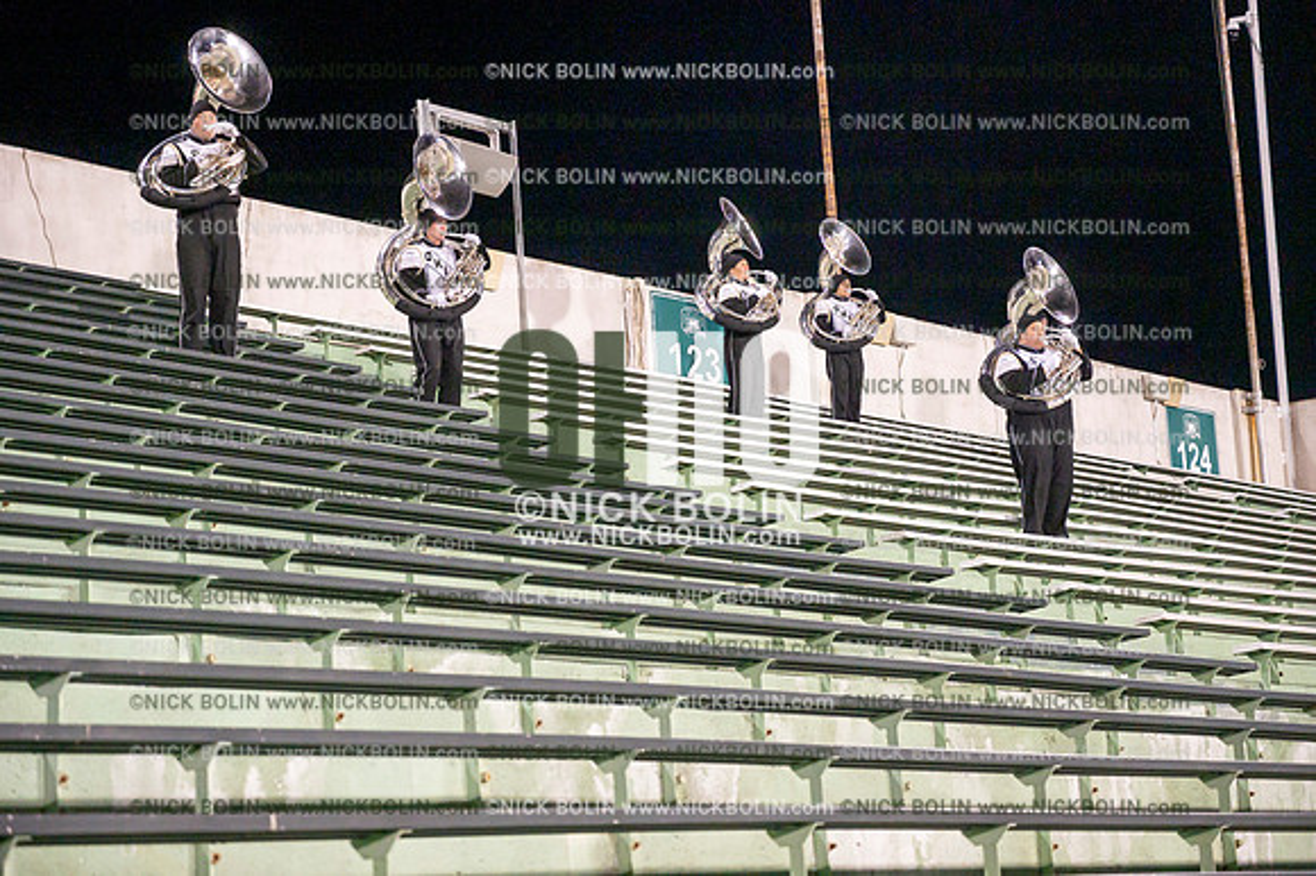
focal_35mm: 70
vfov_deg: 19.4
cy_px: 438
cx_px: 658
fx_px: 2557
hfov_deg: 28.9
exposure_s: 1/640
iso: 5000
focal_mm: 70
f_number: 4.5
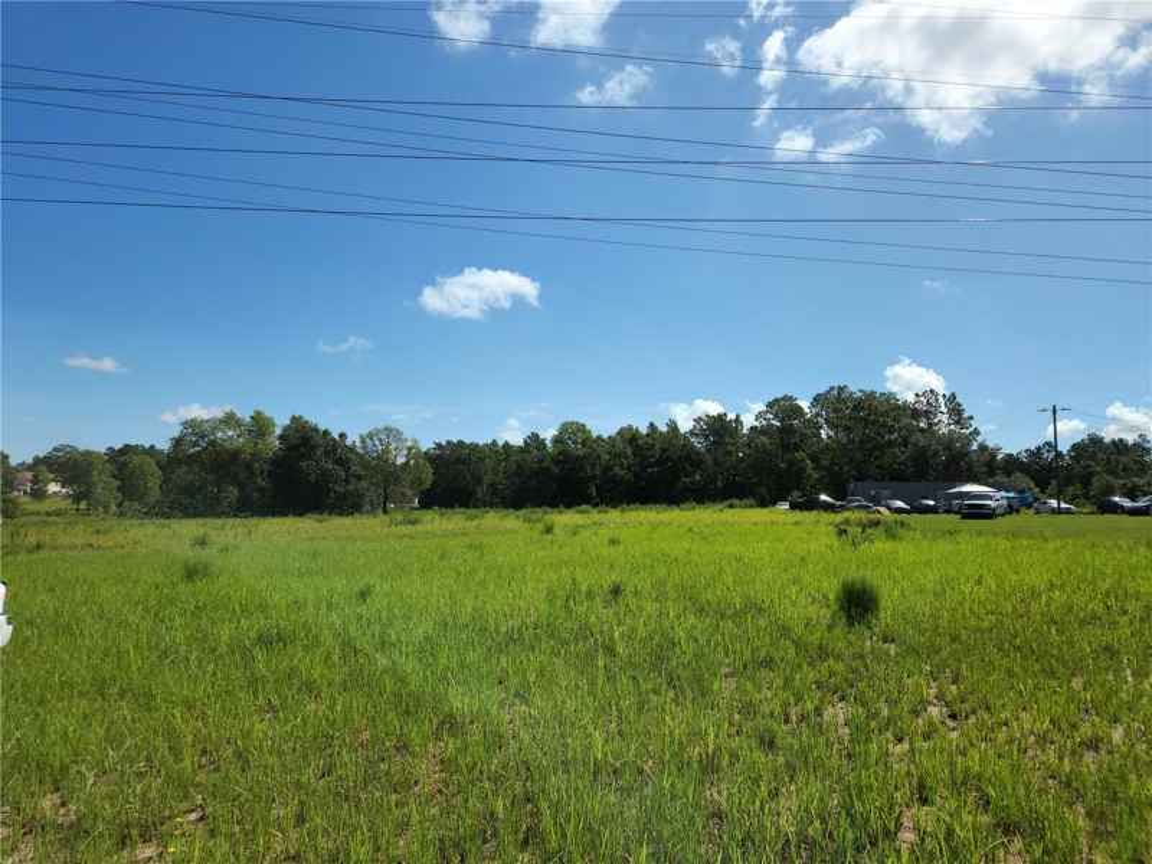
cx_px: 576
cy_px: 432
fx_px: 765
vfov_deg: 58.9
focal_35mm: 23
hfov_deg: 73.9
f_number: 1.8
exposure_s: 1/2289
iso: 20
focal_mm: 5.4
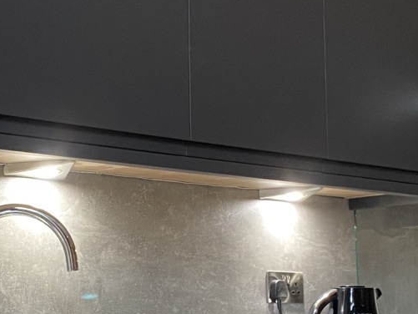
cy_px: 236
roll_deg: +0.9
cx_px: 62
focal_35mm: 83
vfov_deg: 17.7
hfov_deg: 23.1
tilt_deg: +5.4
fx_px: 1002
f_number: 1.8
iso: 320
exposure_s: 1/33
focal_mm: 4.25
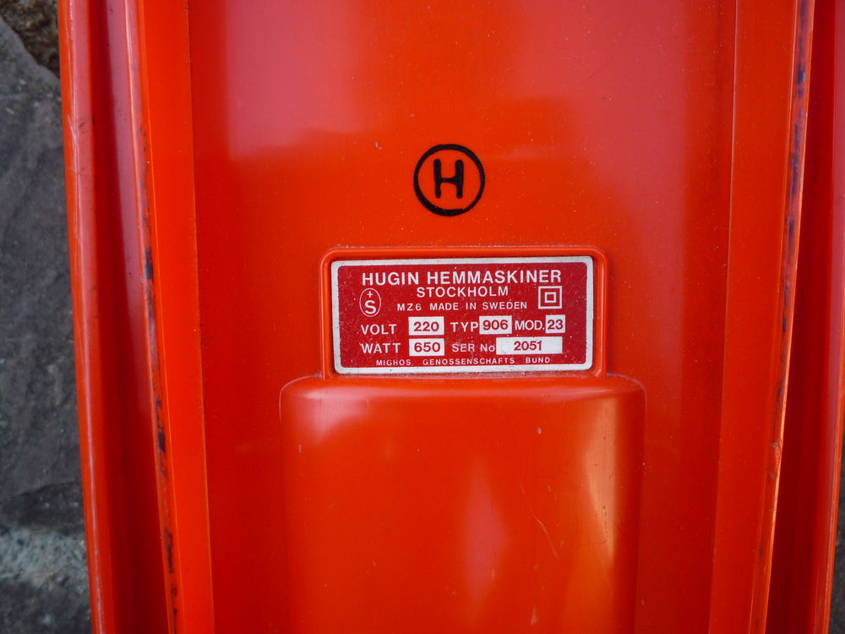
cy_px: 317
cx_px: 422
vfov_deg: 46.8
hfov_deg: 60.0
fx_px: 732
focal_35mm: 30
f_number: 3.3
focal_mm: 5.2
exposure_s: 1/80
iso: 100
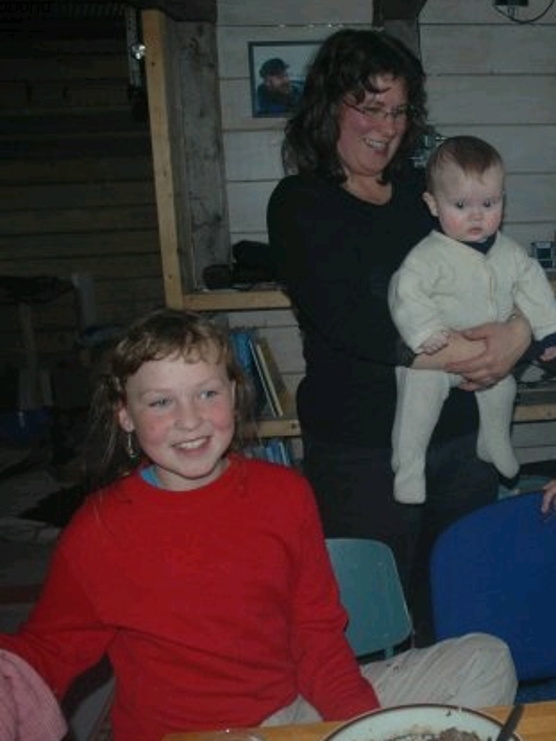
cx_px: 515
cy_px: 371
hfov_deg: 33.7
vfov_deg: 46.8
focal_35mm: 40
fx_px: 857
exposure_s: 1/60
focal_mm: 18
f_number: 3.5
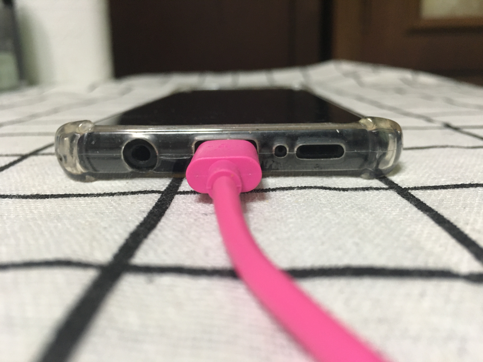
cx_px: 242
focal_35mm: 29
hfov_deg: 61.7
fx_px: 405
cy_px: 181
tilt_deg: -14.9
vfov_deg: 48.2
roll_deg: +0.4
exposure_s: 1/30
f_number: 2.2
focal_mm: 4.15
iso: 160
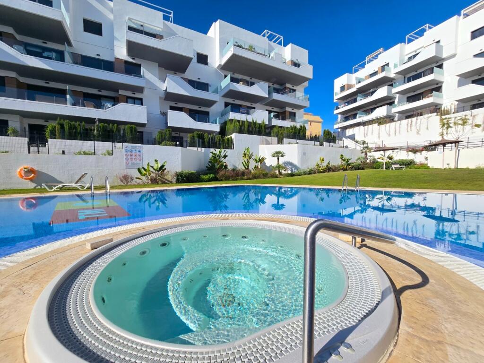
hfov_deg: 106.2
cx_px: 242
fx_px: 182
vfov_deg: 89.9
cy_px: 182
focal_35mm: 13
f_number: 2.2
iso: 50
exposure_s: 1/3143
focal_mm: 2.2
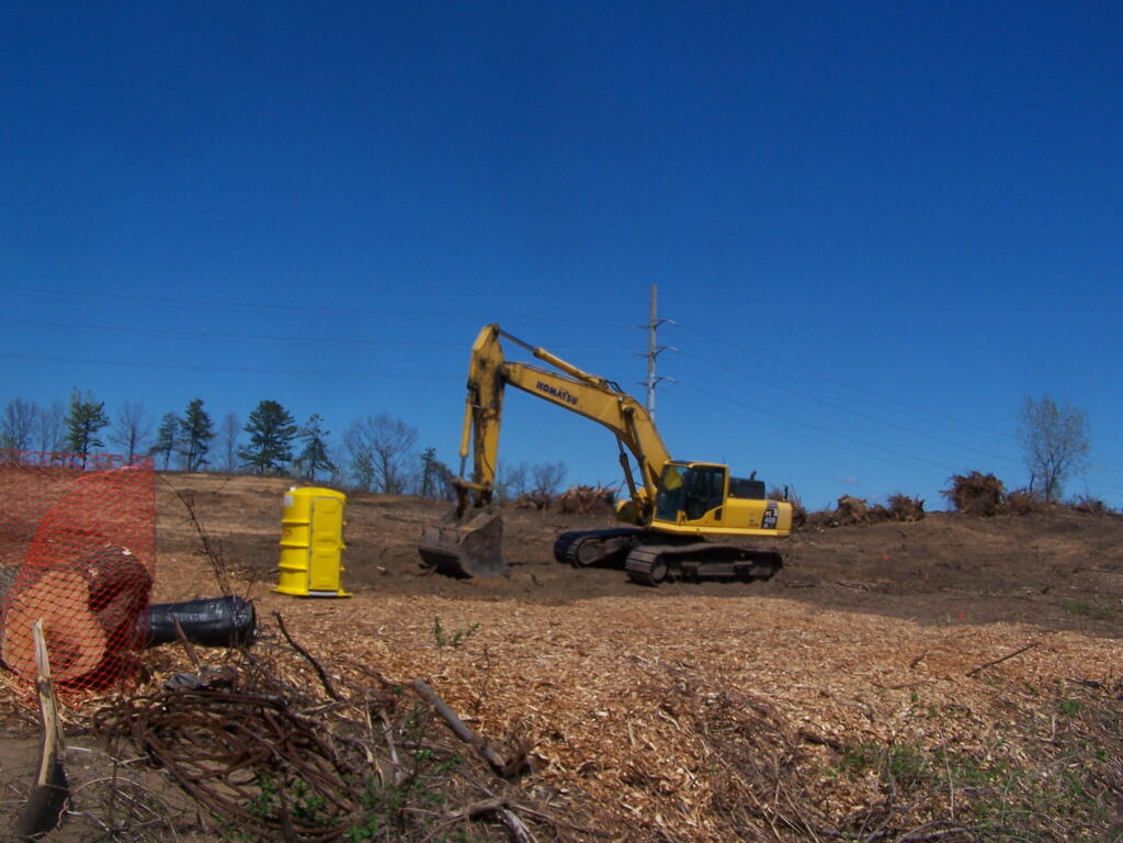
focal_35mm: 38
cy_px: 422
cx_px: 562
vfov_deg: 37.7
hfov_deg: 49.0
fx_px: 1233
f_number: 5.6
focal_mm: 6.3
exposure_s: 1/1000
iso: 80
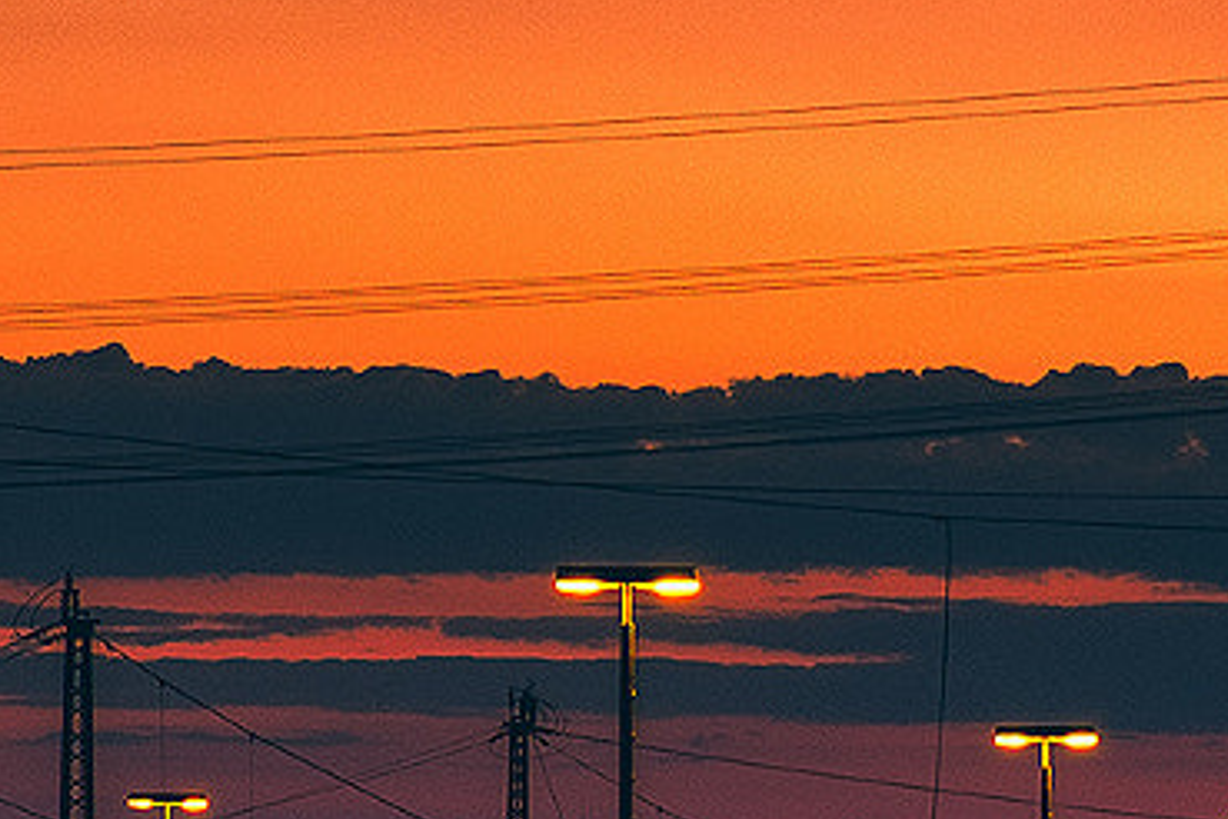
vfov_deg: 3.8
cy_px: 1169
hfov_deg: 5.7
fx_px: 12279
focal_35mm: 360
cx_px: 2013
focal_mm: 55
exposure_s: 1/5
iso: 200
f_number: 8
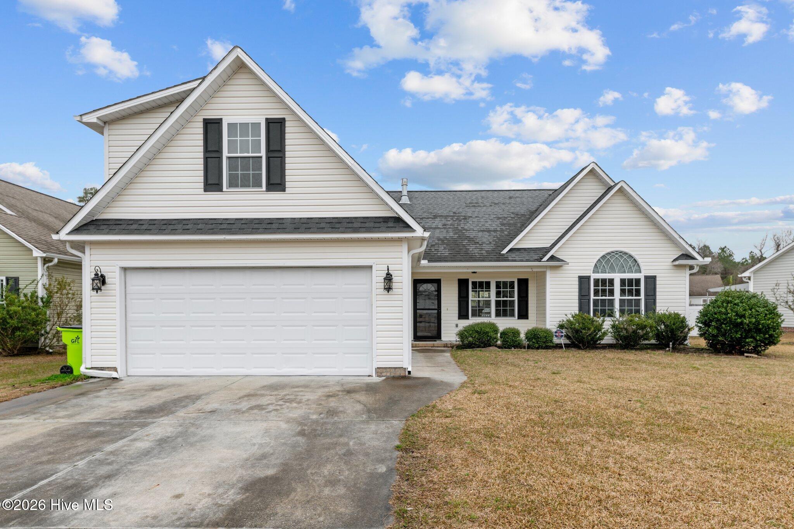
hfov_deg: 81.2
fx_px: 463
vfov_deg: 59.5
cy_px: 264
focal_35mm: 21
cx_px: 397
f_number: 7.1
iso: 400
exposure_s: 1/125
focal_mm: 21
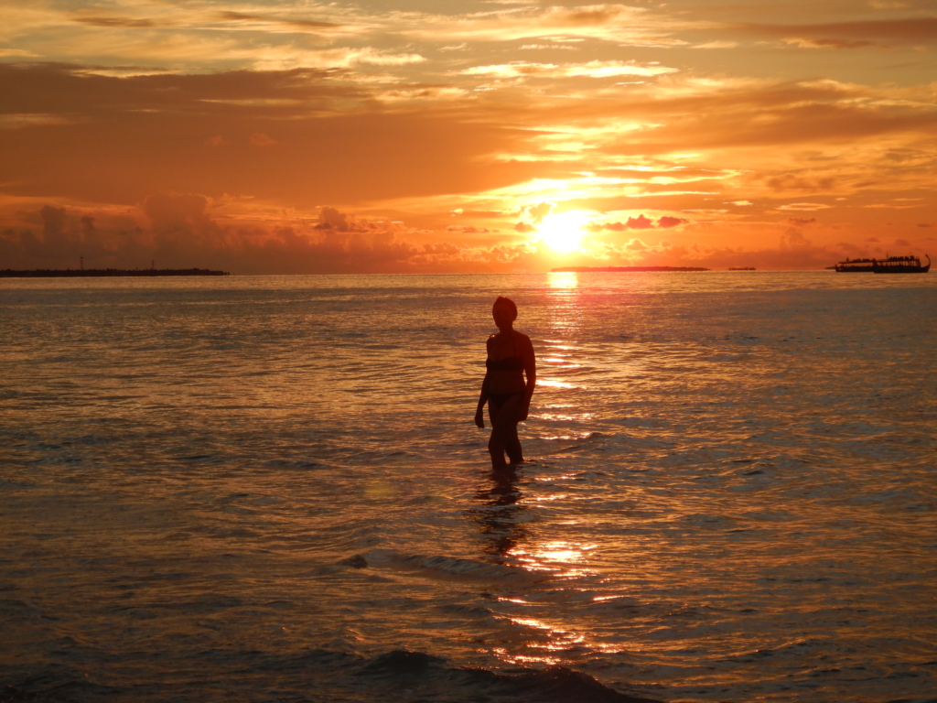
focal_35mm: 110
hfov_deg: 17.9
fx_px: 2978
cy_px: 352
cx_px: 468
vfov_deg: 13.5
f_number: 4.8
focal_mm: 19.7
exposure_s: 1/400
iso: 125
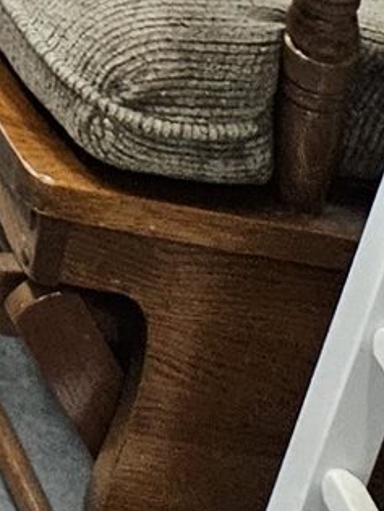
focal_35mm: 168
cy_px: -1089
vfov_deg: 9.1
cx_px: -1000
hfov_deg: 7.2
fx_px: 2480
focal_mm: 5.4
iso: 250
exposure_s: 1/120
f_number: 1.8
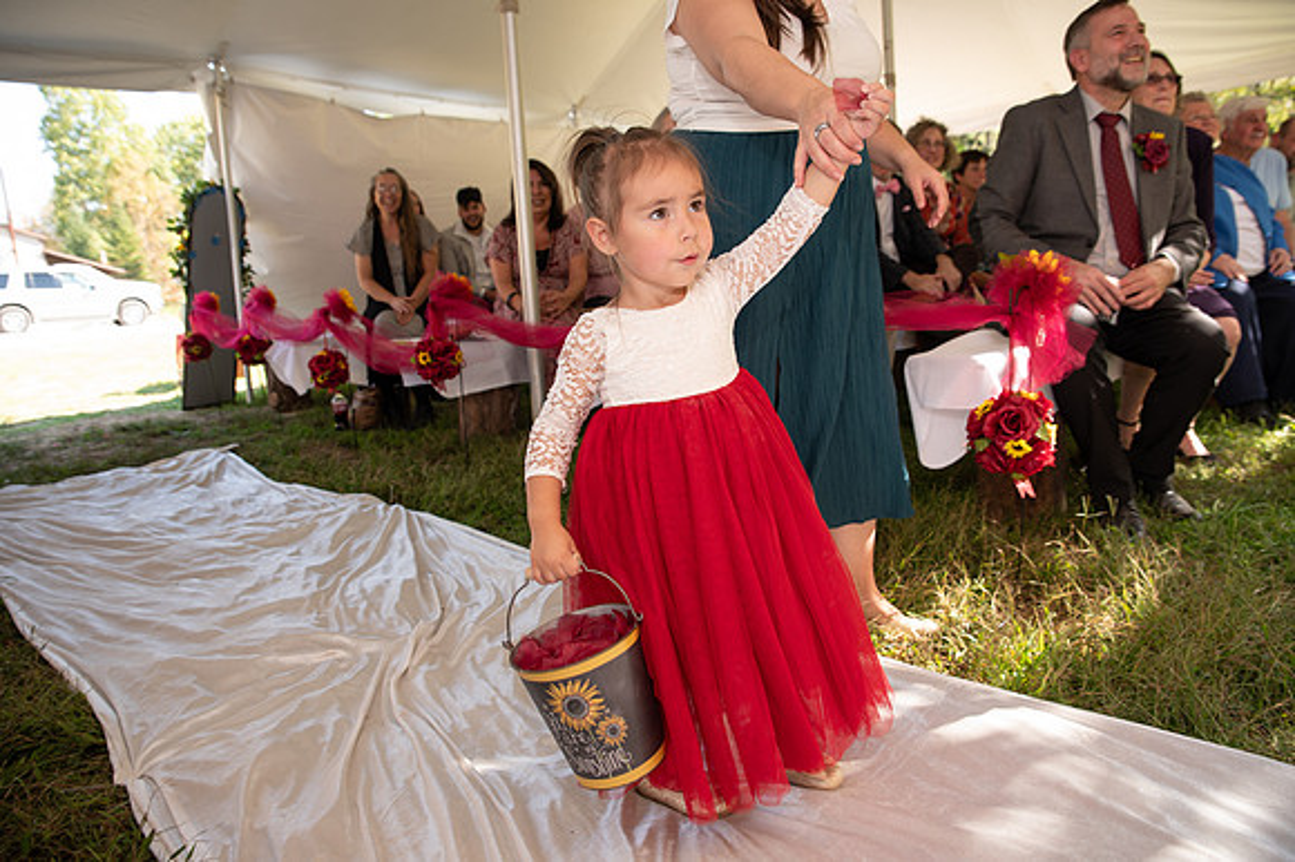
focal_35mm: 24
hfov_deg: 73.8
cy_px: 431
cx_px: 648
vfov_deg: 53.1
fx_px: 863
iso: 320
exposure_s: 1/200
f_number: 3.5
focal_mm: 24
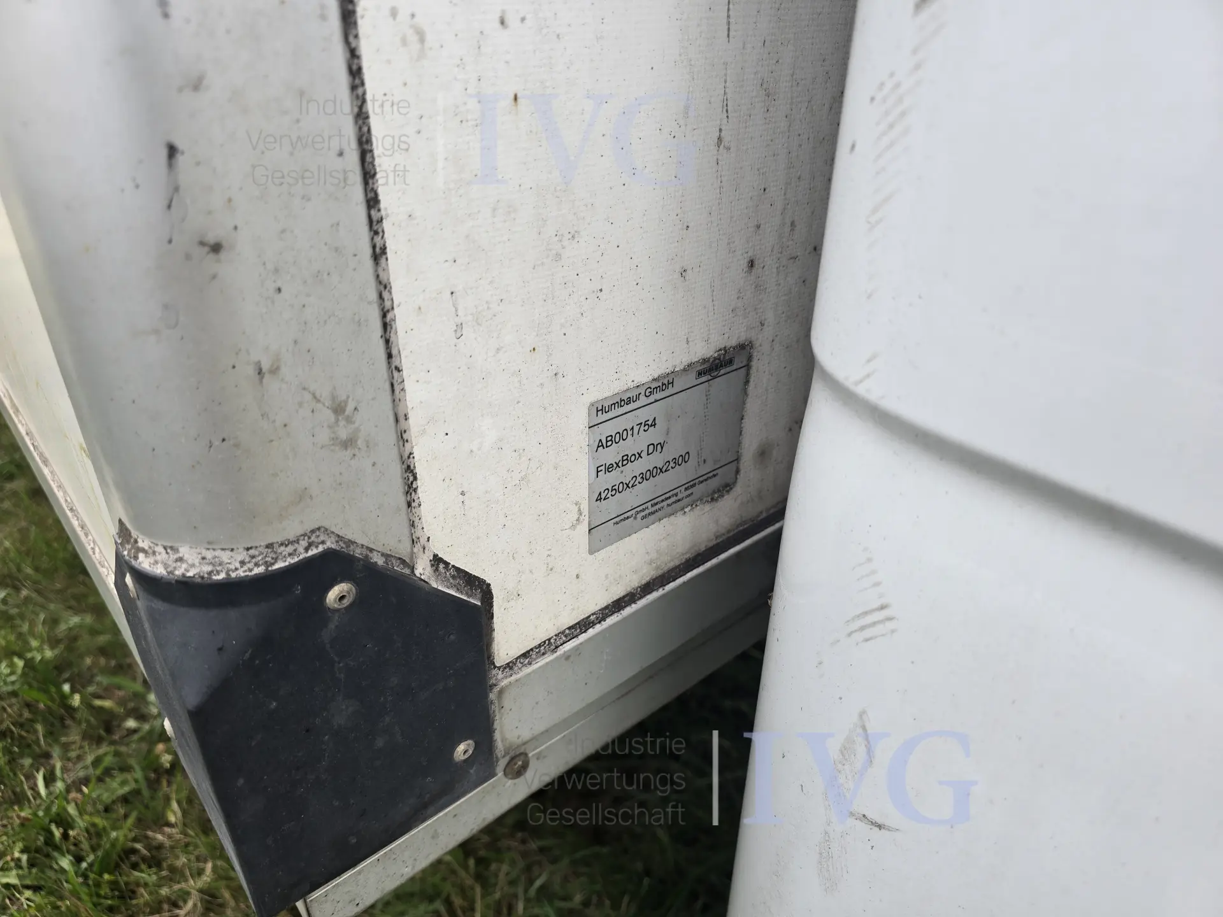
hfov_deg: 73.9
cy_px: 458
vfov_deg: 58.9
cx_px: 612
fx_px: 813
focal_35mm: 23
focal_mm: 6.3
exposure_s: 1/180
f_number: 1.7
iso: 25
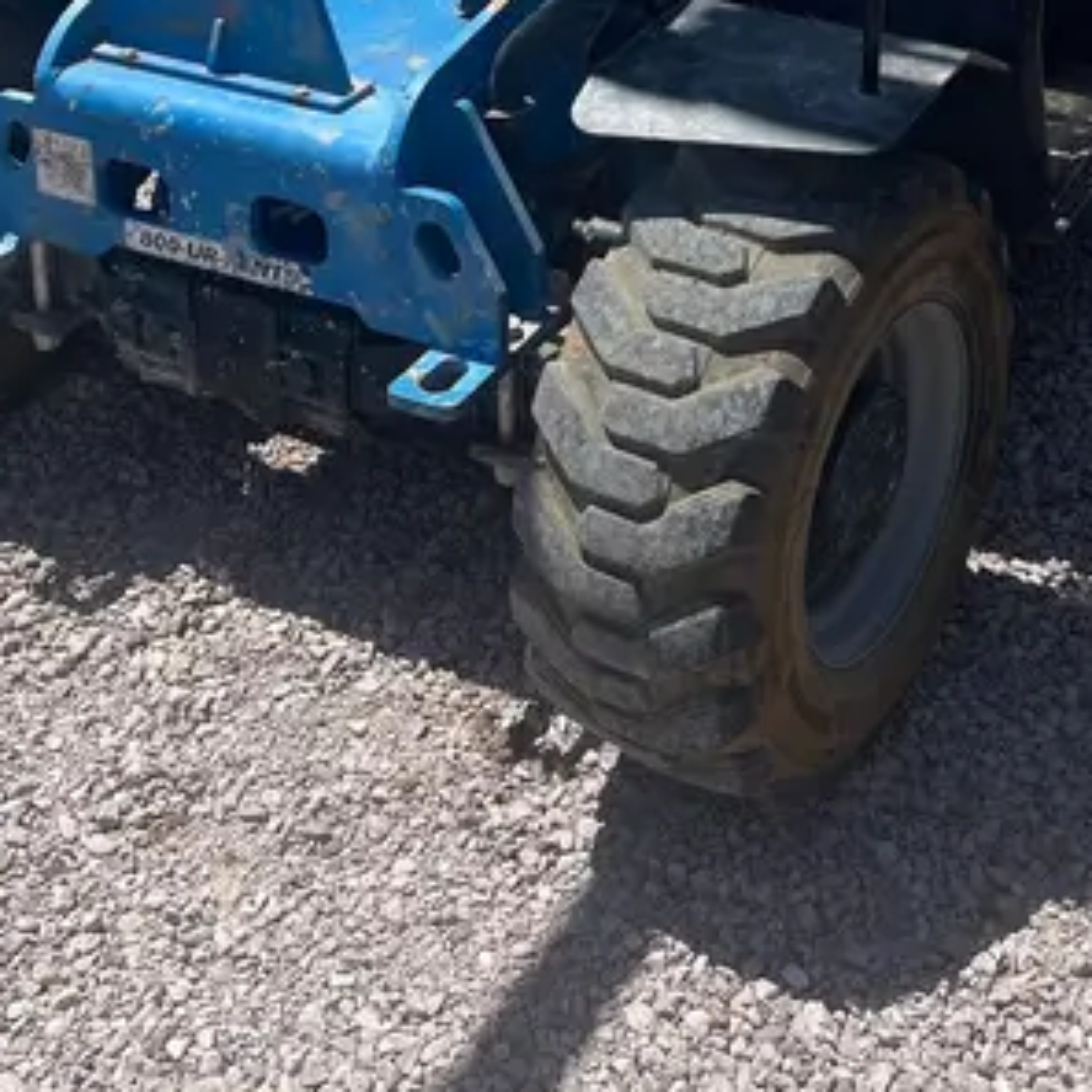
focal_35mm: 57
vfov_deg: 27.8
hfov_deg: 29.8
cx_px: 727
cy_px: -68
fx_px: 2034
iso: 50
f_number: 1.6
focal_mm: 5.1
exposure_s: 1/3311
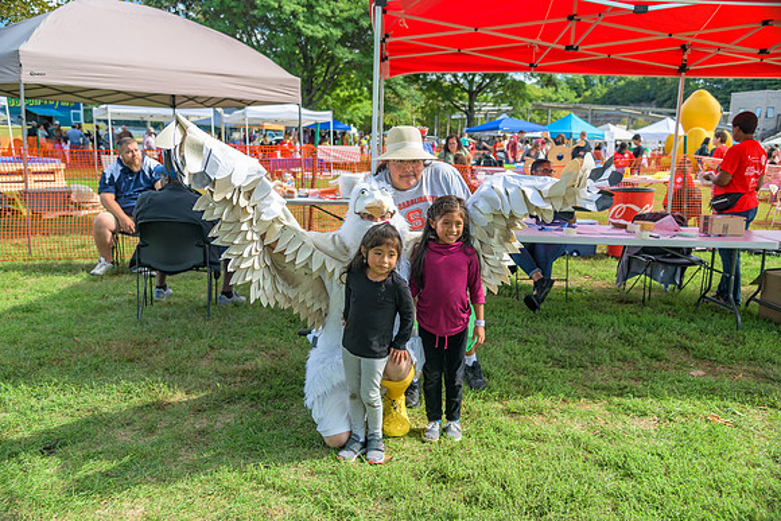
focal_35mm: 32
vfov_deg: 41.1
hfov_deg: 58.7
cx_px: 390
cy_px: 260
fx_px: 694
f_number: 4
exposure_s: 1/320
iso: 200
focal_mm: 32
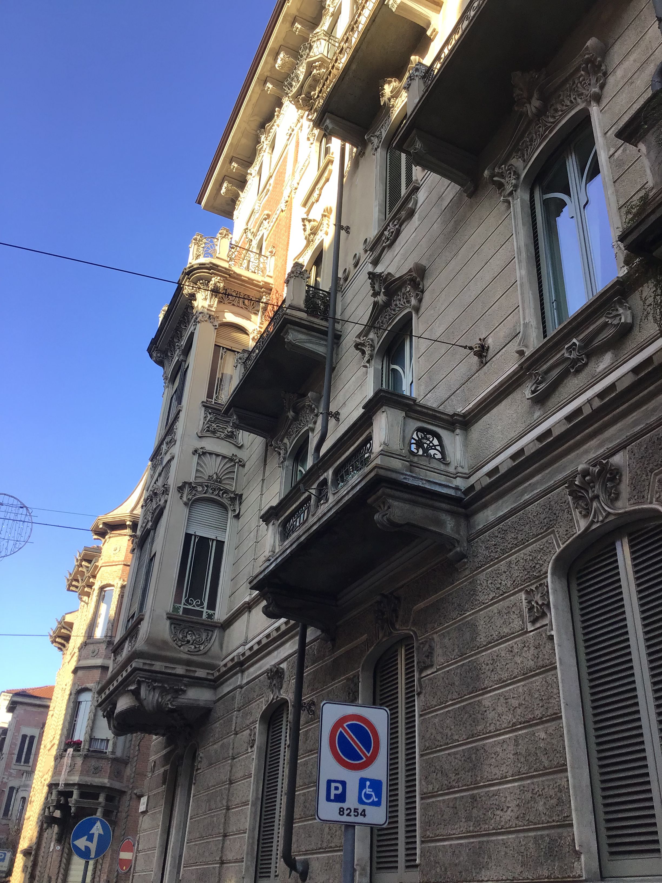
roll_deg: -3.8
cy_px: 442
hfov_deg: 45.4
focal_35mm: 31
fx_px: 790
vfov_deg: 58.4
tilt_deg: +31.8
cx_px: 331
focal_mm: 3.3
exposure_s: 1/328
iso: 25
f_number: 2.4
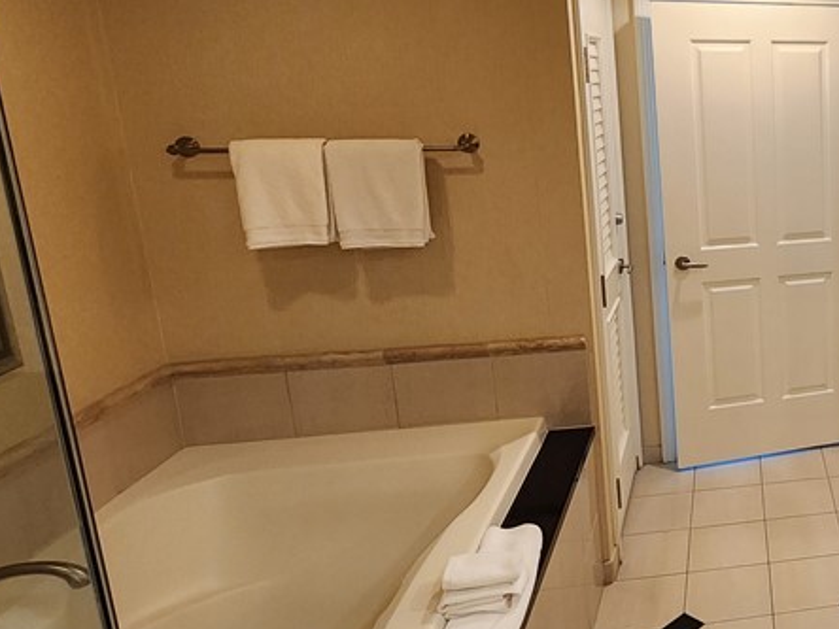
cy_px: 227
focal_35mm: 30
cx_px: 913
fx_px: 727
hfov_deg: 45.7
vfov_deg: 46.3
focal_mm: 2.2
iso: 320
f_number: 2.2
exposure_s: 1/60
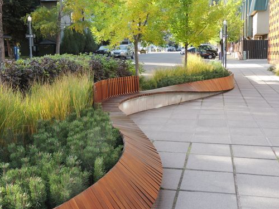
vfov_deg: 35.1
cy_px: 103
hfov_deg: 45.8
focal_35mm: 41
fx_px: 330
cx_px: 139
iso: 100
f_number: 3.3
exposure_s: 1/80
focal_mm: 7.1
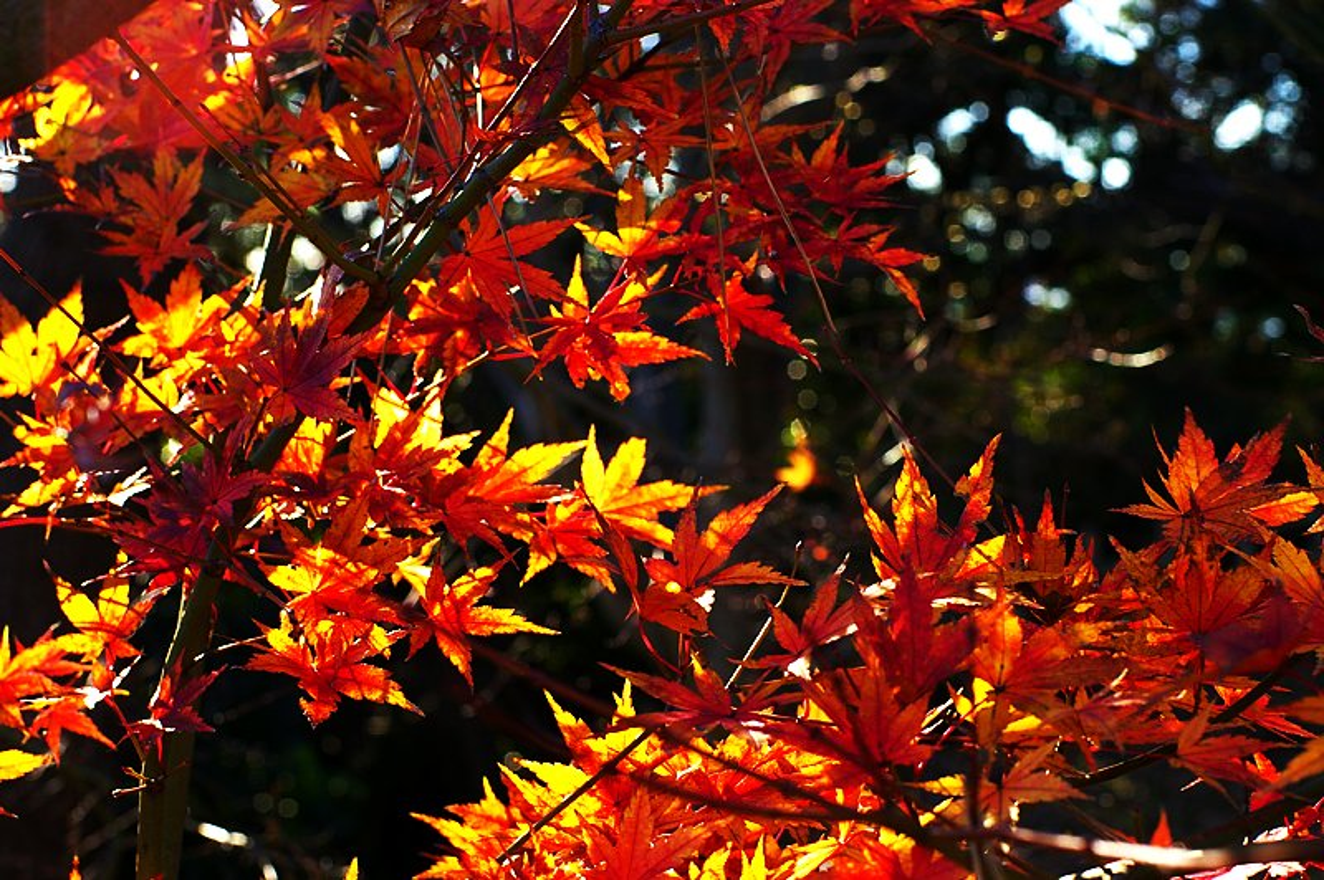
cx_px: 662
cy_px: 440
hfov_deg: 27.0
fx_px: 2756
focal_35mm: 75
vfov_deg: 18.2
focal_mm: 50
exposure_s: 1/60
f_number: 8
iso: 200
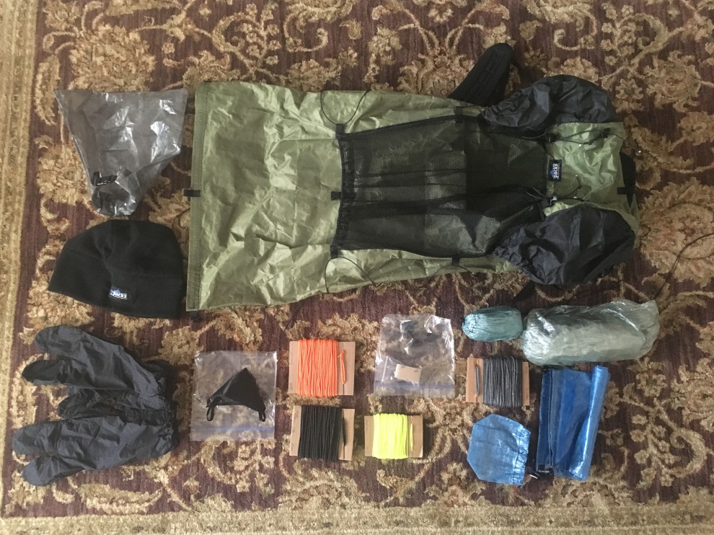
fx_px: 619
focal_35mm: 30
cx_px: 345
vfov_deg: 46.8
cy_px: 260
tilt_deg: -82.1
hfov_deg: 60.0
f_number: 2.2
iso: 320
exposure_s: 1/15
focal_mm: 4.15
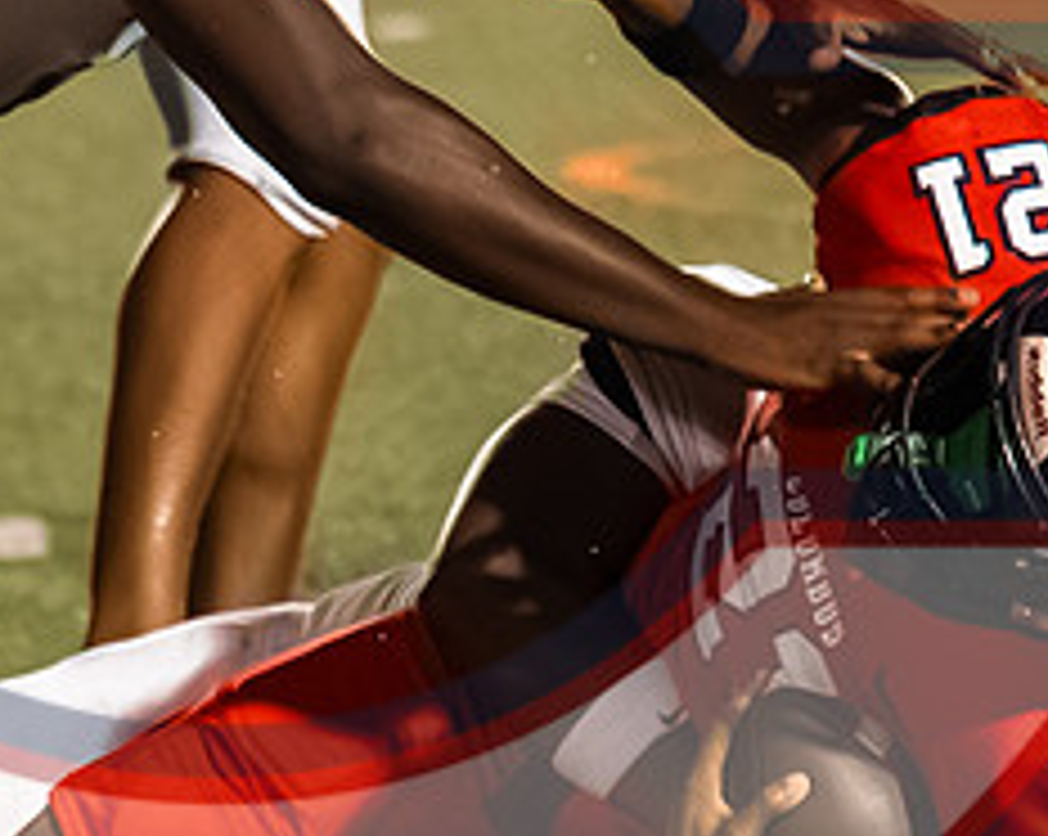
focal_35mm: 548
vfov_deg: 2.8
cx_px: -328
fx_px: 16983
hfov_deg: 3.5
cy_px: 883
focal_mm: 77
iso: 5600
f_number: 2.8
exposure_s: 1/1600
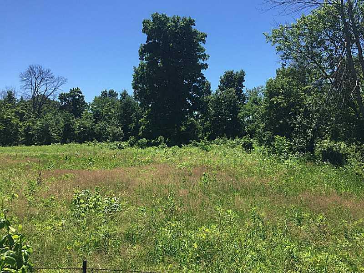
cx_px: 182
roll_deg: -0.7
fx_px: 305
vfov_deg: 48.2
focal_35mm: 29
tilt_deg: +0.8
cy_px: 136
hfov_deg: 61.7
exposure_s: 1/1721
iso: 32
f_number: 2.2
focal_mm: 4.15
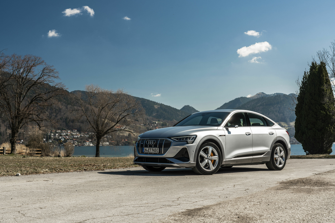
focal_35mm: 45
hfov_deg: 43.6
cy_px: 112
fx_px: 419
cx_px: 168
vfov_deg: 29.9
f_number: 9
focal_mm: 45
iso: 50
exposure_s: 1/80
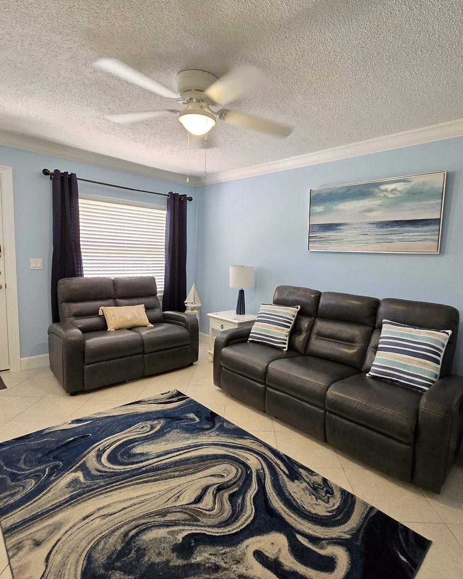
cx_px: 251
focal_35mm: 17
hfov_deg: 76.8
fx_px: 291
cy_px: 289
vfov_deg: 89.6
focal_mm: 2.2
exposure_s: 1/60
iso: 500
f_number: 2.2
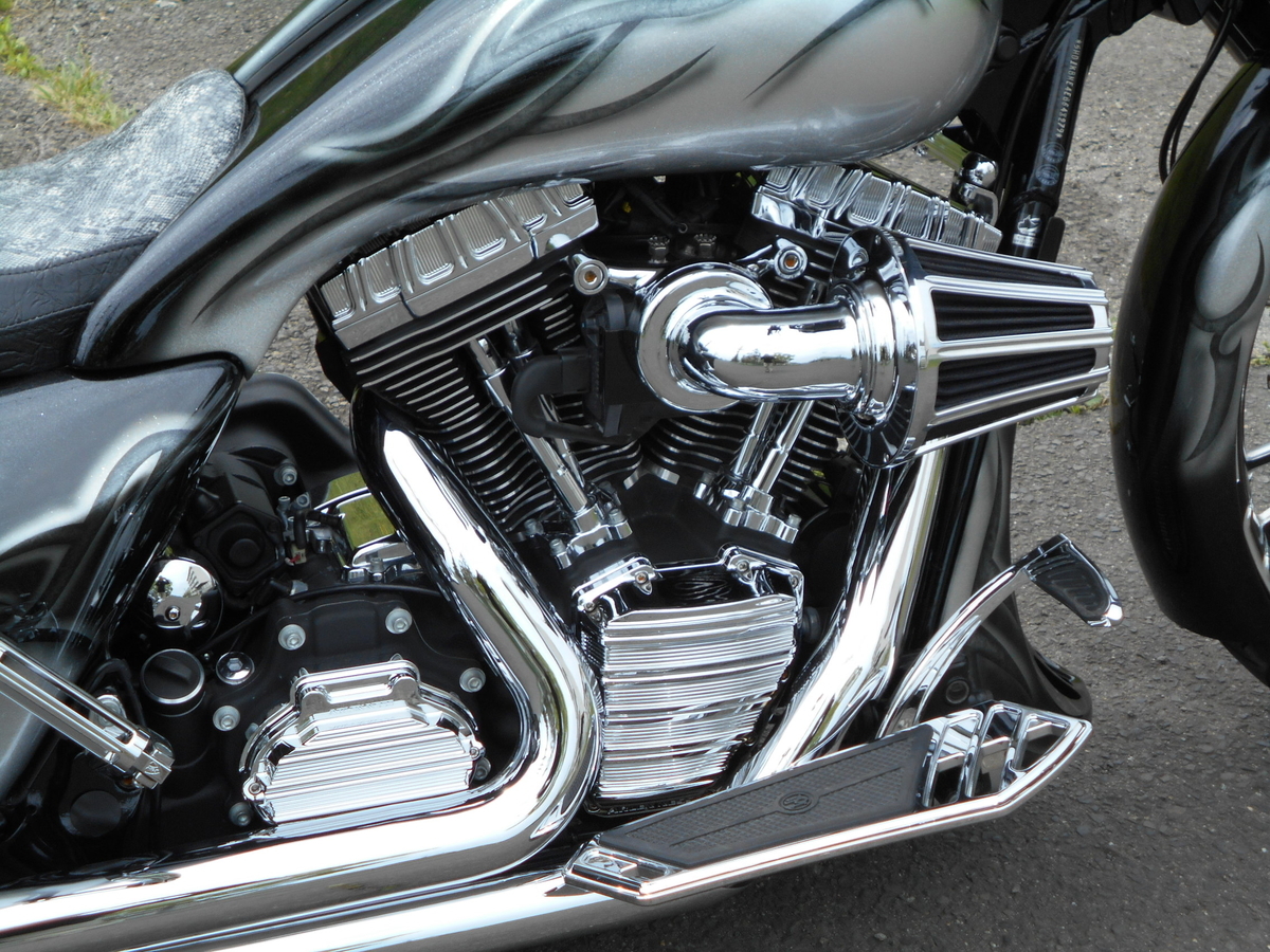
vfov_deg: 22.3
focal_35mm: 66
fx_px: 2421
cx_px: 635
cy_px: 476
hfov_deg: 29.4
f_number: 5.3
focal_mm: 11.6
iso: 80
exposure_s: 1/320
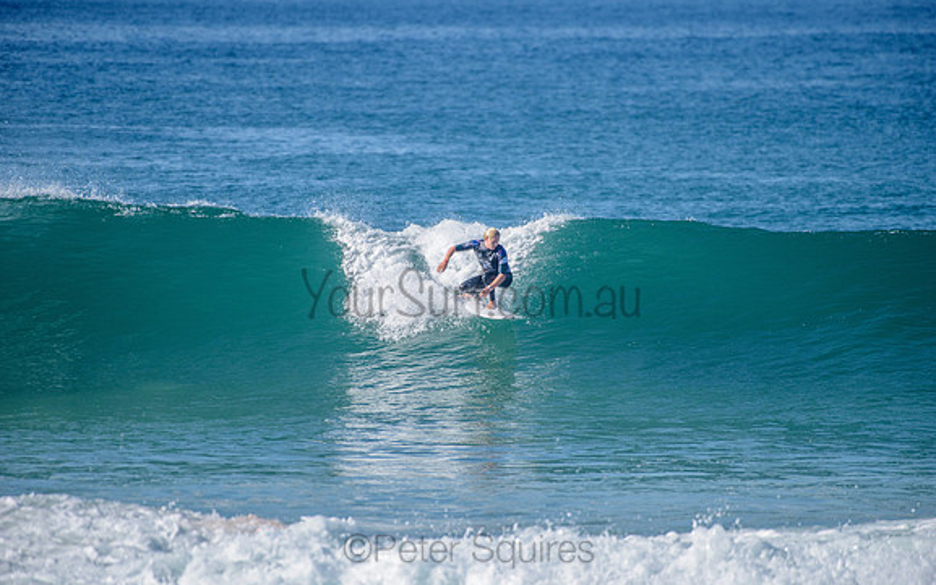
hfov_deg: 4.1
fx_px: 13064
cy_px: 280
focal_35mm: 512
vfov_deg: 2.6
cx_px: 469
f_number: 5.6
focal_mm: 500
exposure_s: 1/2500
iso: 280
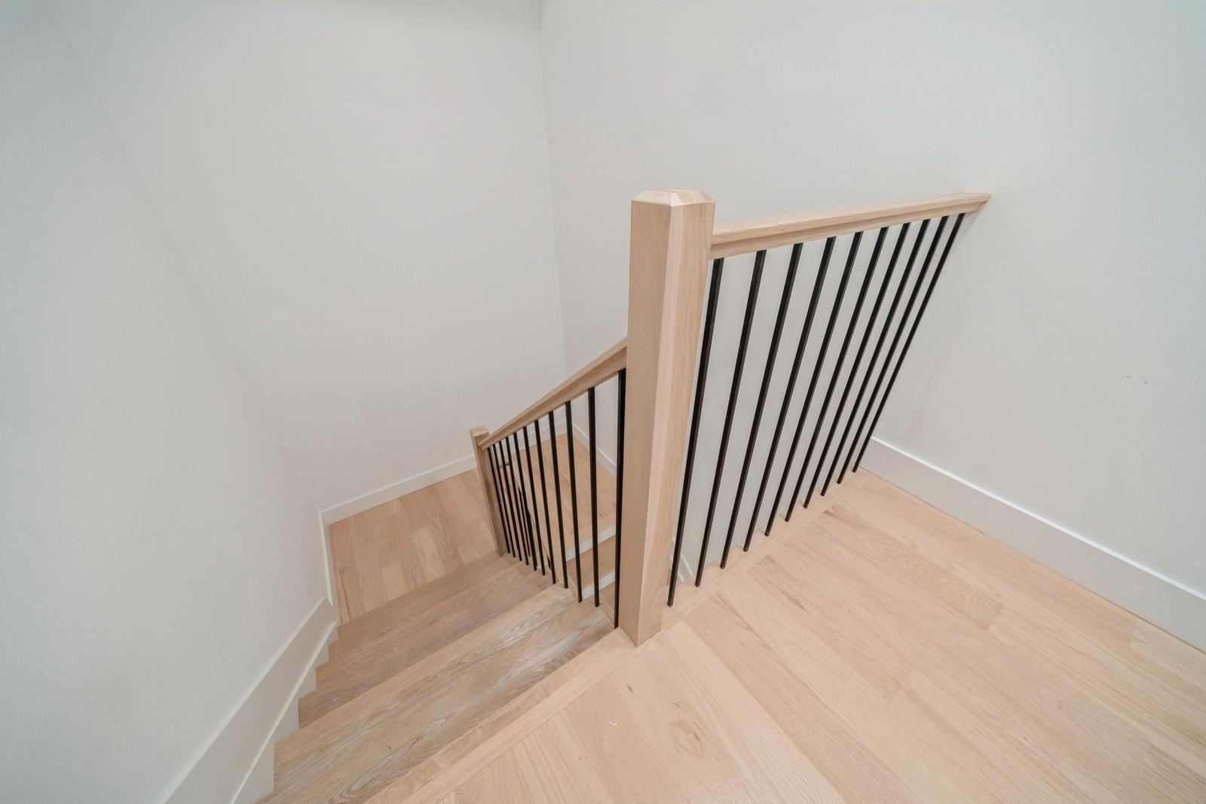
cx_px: 603
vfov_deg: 90.0
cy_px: 402
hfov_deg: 112.6
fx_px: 402
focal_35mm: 12
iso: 1000
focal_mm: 12
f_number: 5.6
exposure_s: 1/80
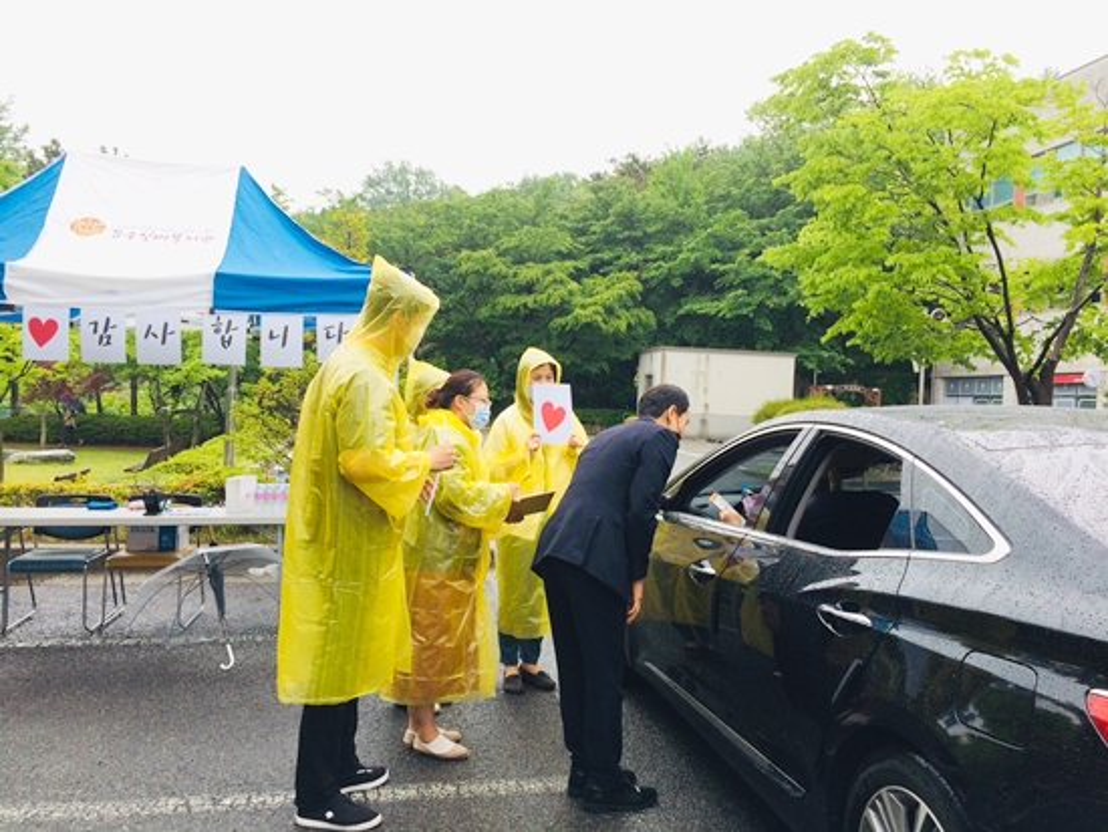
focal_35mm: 29
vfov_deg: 48.3
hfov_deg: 61.6
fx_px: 929
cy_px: 416
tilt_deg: -0.6
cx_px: 554
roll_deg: -1.7
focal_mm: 4.15
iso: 32
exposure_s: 1/191
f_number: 2.2
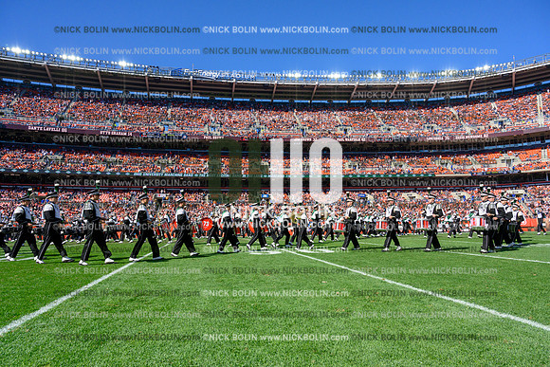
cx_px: 275
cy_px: 184
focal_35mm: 24
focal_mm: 24
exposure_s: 1/3200
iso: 1000
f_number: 8
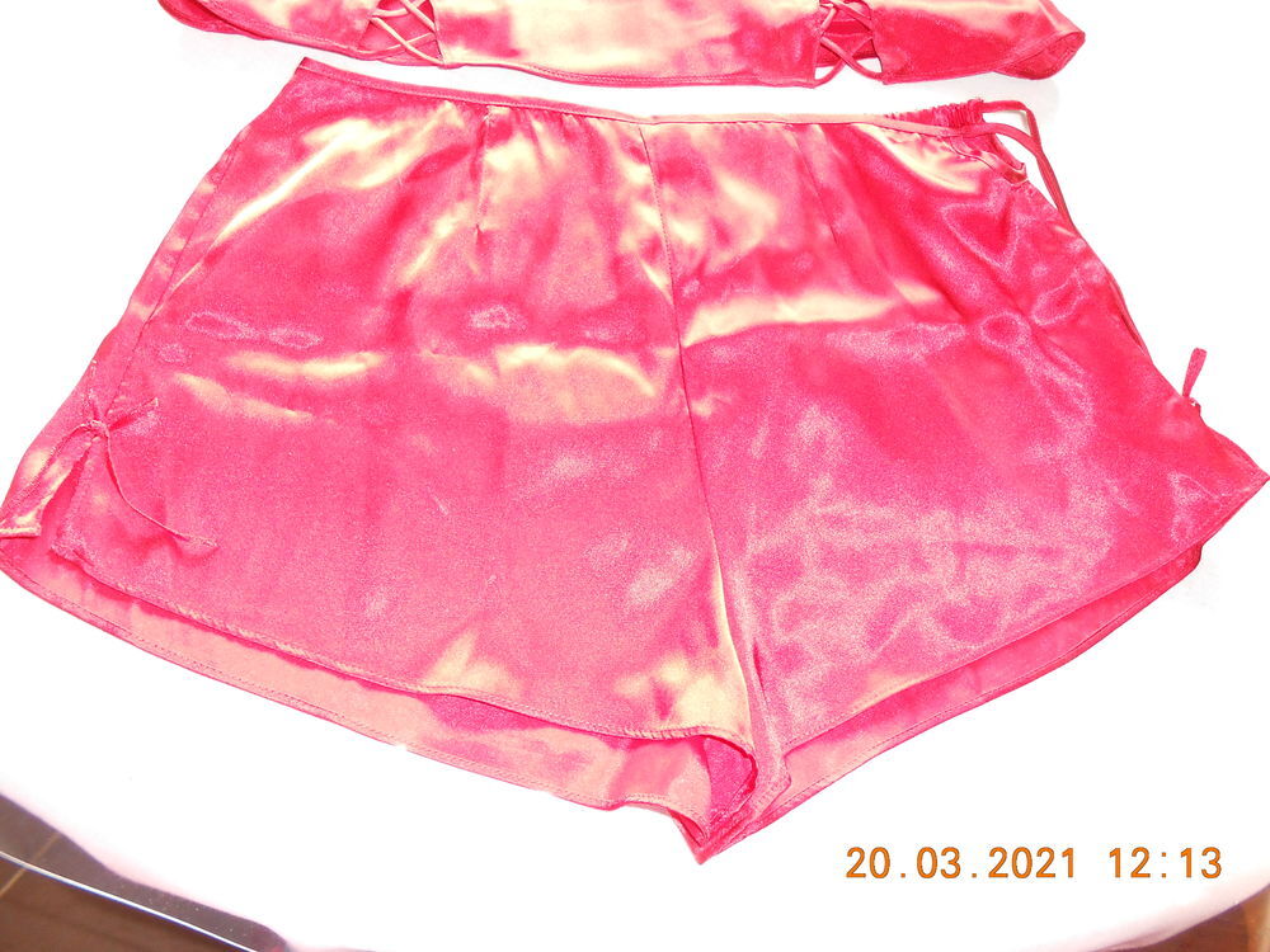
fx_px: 954
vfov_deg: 53.1
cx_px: 635
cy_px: 476
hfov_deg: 67.3
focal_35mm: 26
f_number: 3.5
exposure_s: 1/30
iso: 250
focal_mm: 4.6
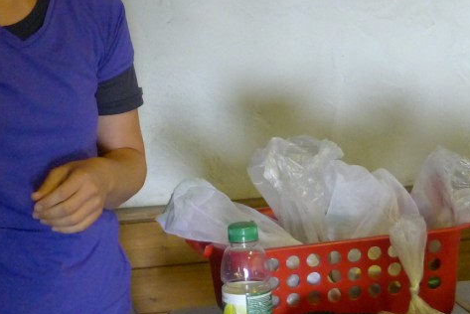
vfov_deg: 12.6
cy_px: 198
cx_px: 157
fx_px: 1424
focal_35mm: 109
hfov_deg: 18.7
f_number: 2.5
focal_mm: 9.2
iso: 800
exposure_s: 1/40
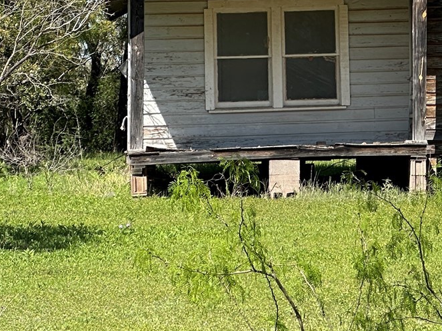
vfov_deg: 6.2
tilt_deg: +5.3
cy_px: -96
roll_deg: +0.7
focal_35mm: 238
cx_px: 577
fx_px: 3038
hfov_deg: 8.2
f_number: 2.8
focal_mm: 9
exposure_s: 1/415
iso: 32
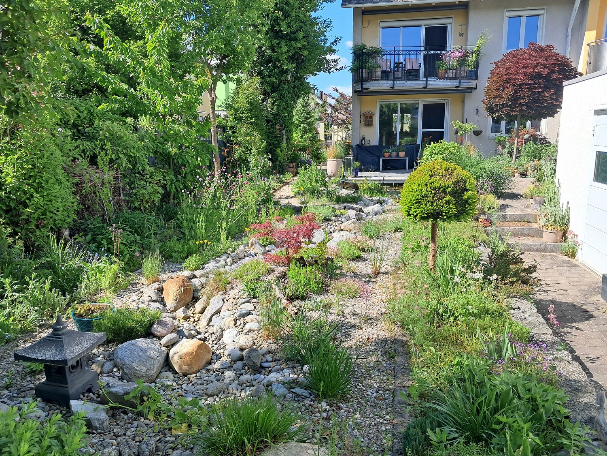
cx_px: 304
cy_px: 228
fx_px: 473
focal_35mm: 27
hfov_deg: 65.3
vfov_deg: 51.4
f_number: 1.8
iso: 50
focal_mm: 4
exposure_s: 1/466
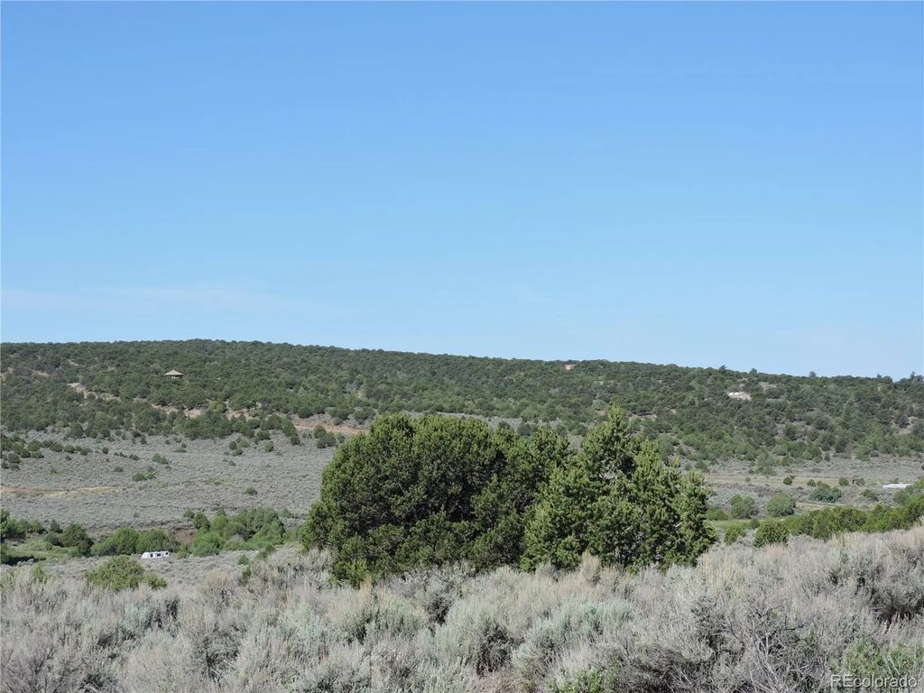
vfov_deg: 19.6
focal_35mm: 75
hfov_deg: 26.0
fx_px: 2002
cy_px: 346
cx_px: 462
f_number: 3.9
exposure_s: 1/800
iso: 100
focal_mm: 13.4
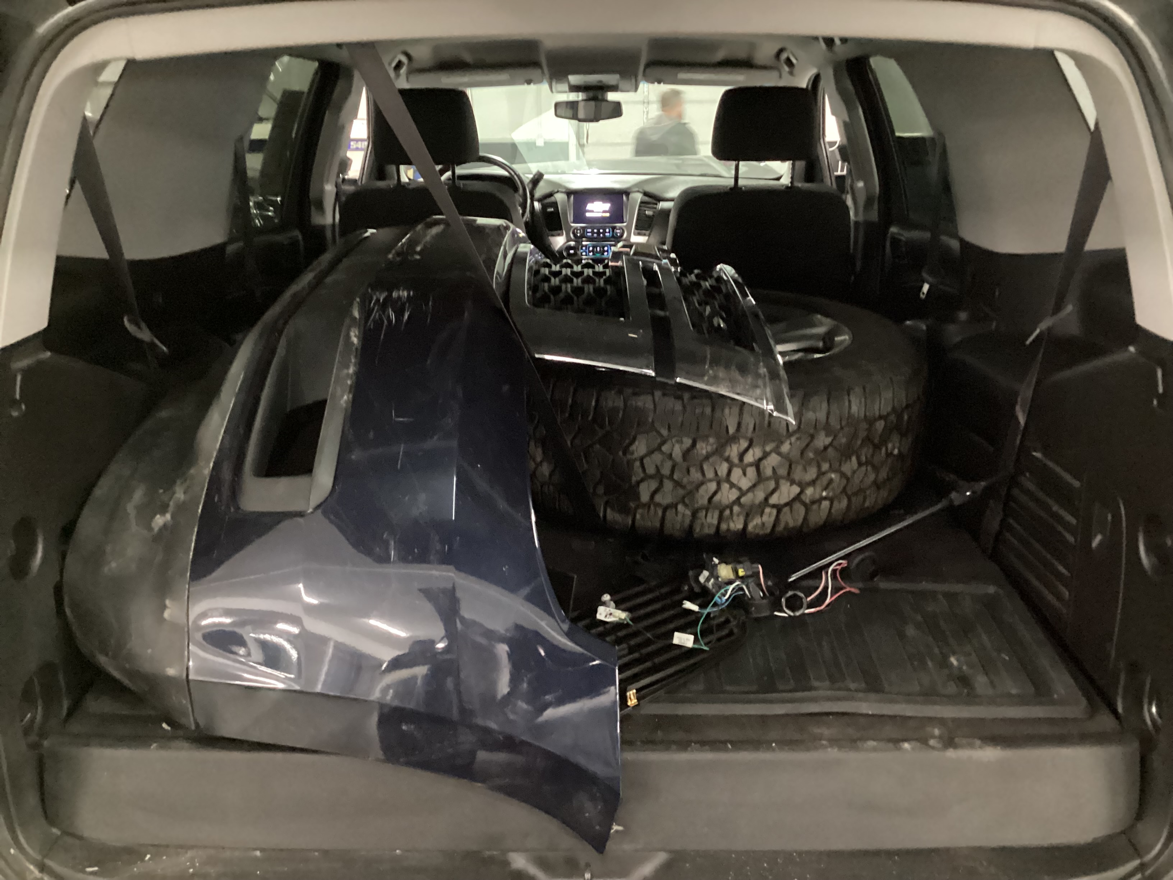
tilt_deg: -19.0
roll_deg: +0.4
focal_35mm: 31
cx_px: 586
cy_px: 440
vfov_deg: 45.4
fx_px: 1050
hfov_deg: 58.4
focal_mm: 3.3
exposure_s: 1/15
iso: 800
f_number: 2.4
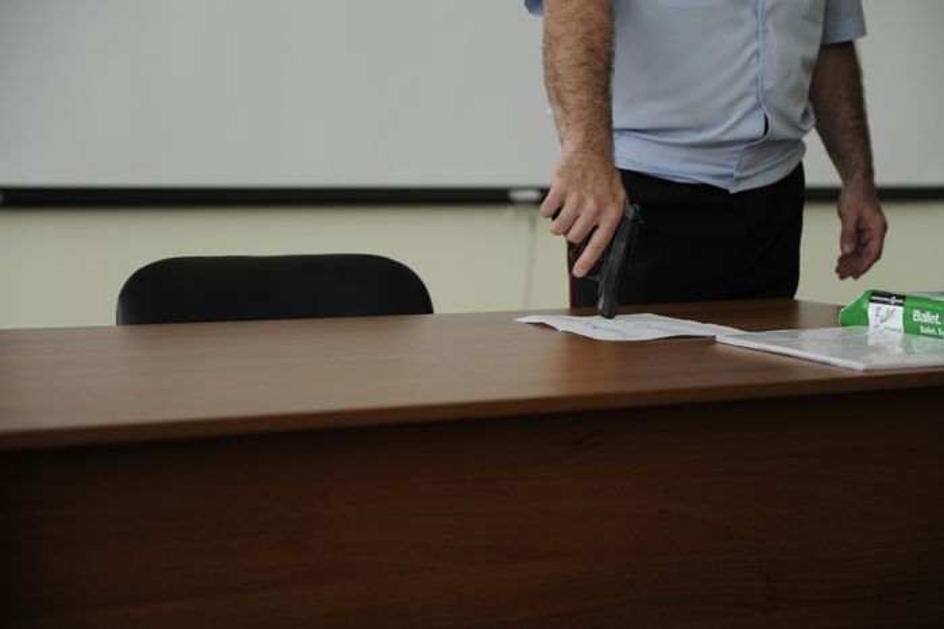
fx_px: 1835
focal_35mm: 70
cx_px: 472
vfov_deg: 19.4
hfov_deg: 28.9
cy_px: 314
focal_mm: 70
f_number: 3.2
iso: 400
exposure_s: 1/200
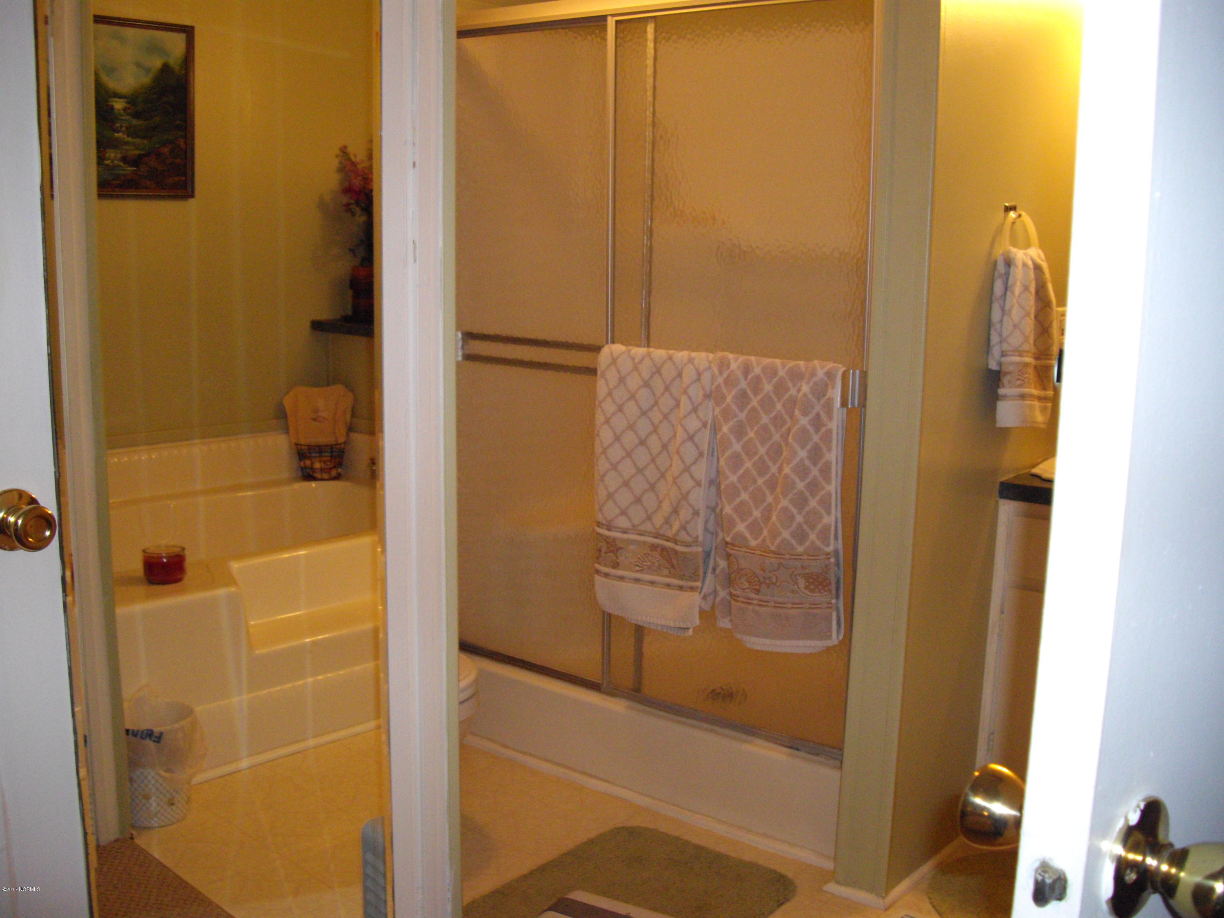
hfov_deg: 49.0
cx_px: 612
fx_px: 1344
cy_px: 459
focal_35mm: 38
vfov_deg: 37.7
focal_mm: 7.9
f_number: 2.8
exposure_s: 1/40
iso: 400
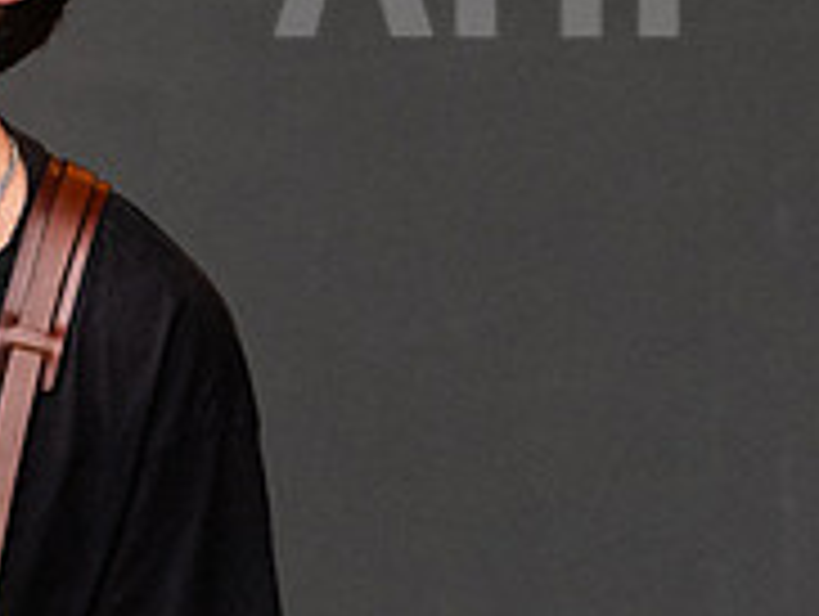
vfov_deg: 1.2
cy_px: 168
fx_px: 30656
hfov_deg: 1.5
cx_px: -116
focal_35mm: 1294
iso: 640
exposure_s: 1/800
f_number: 4.5
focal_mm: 200
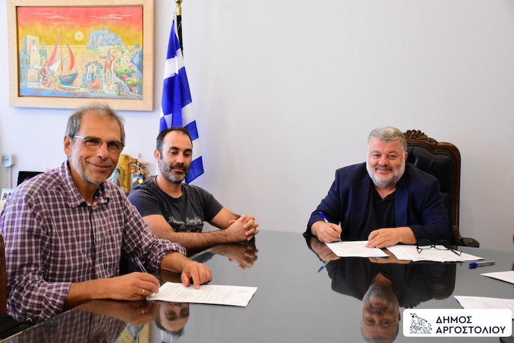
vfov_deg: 28.1
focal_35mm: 48
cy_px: 172
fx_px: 685
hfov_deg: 41.1
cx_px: 257
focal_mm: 32
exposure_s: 1/100
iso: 4000
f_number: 4.5
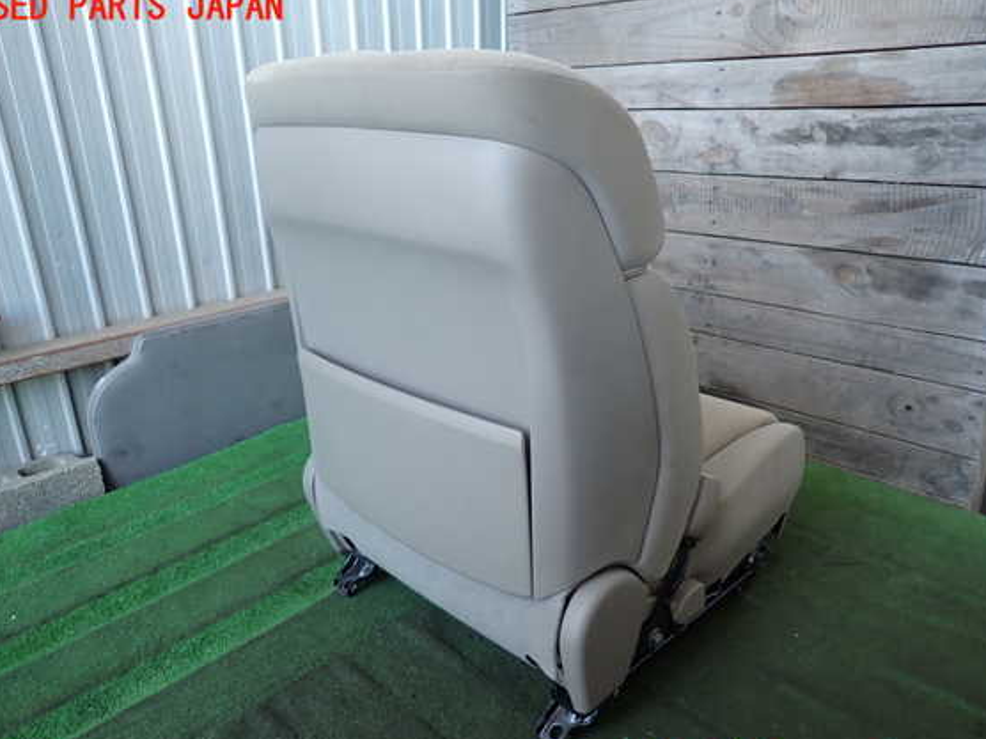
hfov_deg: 65.3
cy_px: 385
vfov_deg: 51.3
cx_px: 493
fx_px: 769
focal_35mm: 27
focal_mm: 4.5
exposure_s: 1/60
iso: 125
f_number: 2
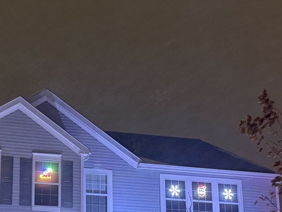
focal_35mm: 77
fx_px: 627
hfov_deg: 24.9
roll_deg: -0.7
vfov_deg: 19.0
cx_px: 59
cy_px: 153
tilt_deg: +13.7
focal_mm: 6.76
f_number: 1.78
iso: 800
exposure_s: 1/30
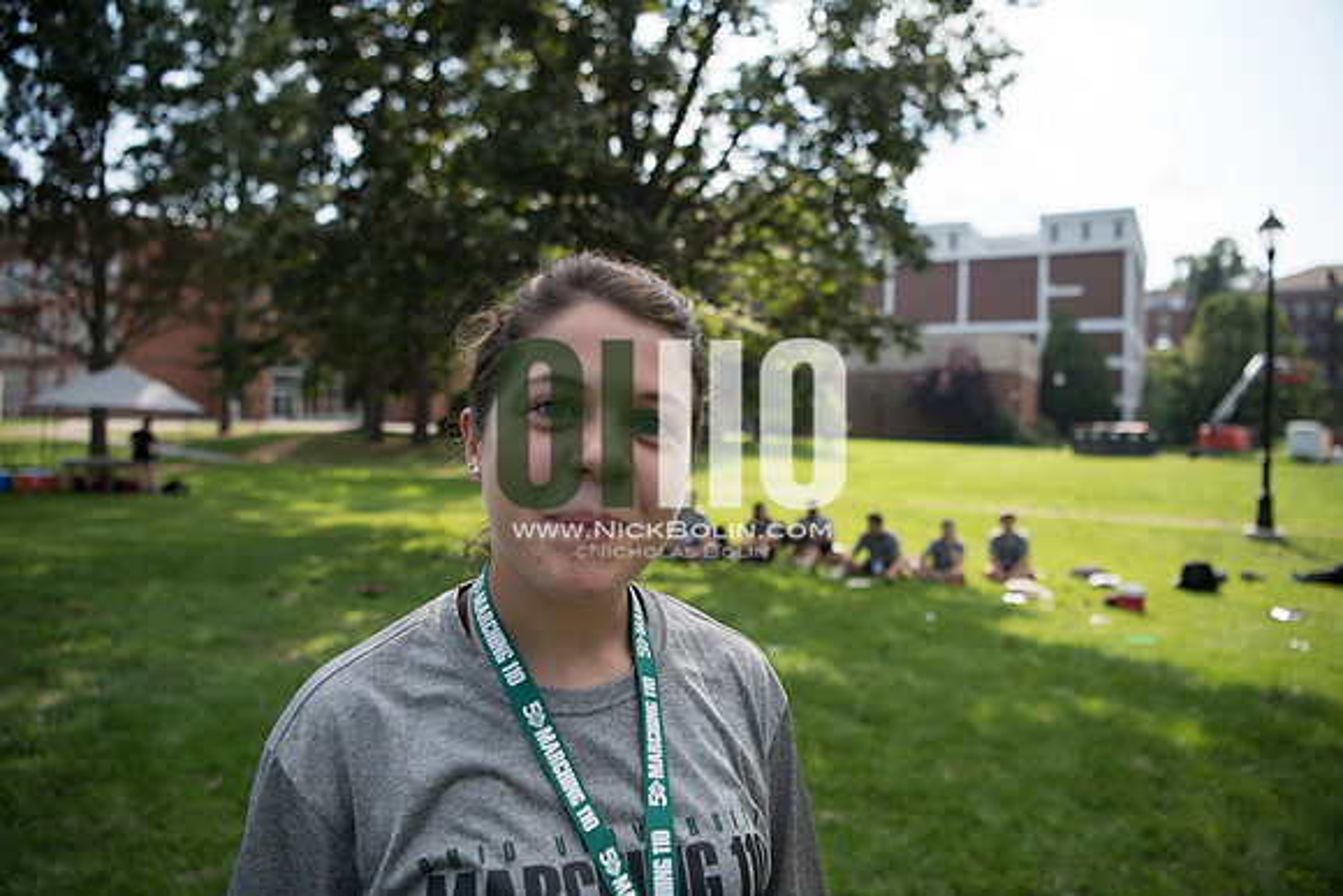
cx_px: 672
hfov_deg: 73.7
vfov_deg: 53.2
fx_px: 896
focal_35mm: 24
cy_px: 448
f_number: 2.8
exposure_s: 1/2000
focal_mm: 24
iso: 200
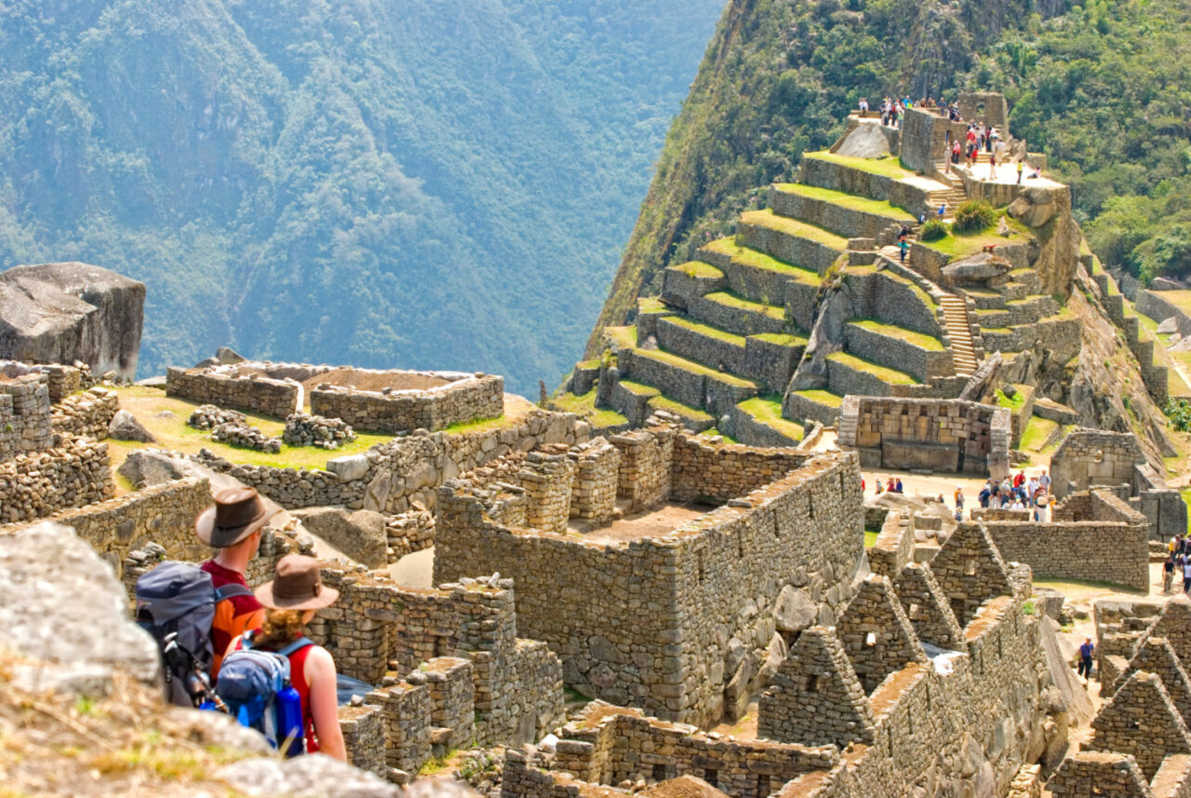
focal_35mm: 105
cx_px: 596
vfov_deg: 13.1
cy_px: 399
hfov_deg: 19.4
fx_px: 3478
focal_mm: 70
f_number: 10
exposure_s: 1/200
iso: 200
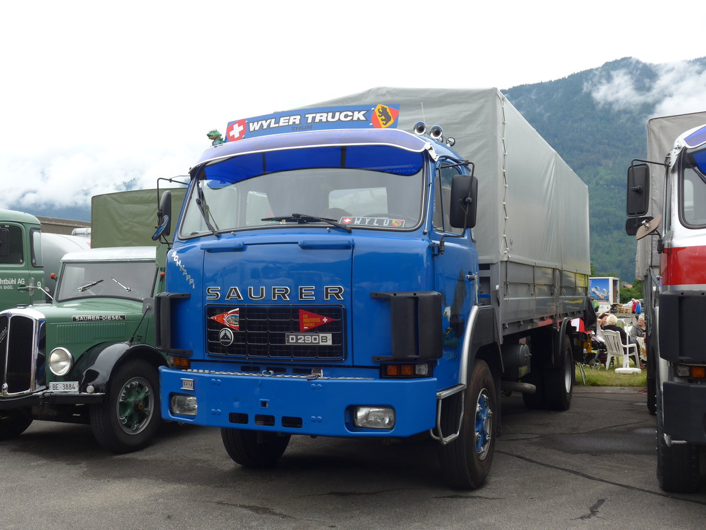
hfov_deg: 47.9
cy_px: 265
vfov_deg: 36.8
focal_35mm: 39
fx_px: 795
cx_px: 353
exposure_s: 1/400
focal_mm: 8
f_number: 2.8
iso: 80
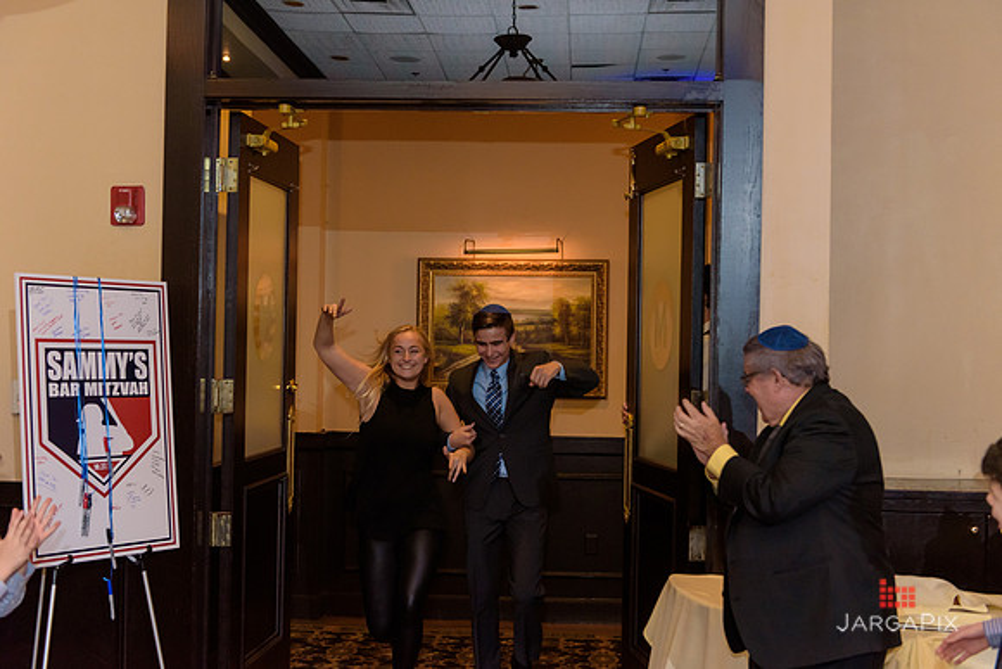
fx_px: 1336
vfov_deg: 28.1
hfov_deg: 41.1
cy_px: 334
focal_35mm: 48
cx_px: 501
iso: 1600
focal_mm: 48
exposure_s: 1/125
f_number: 3.2
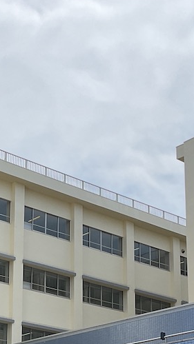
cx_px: 29
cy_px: 313
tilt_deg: +13.6
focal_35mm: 81
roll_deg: -2.8
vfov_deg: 25.4
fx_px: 740
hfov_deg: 14.8
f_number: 1.8
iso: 16
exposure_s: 1/2801
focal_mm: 3
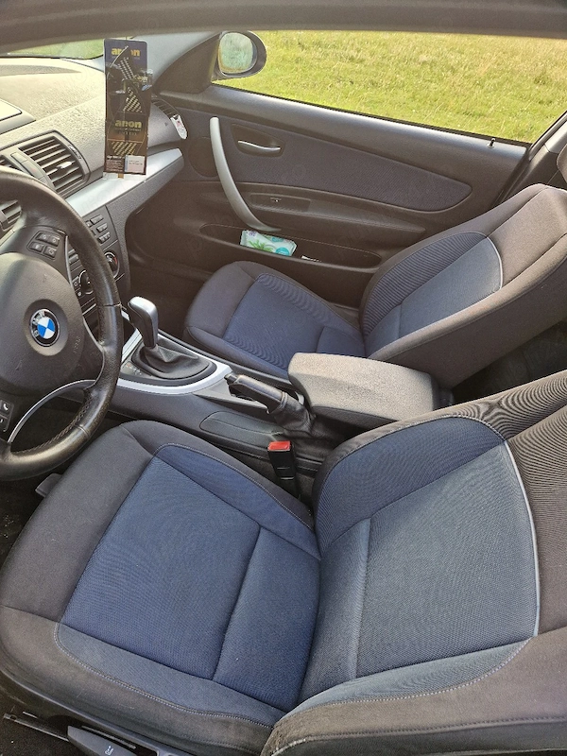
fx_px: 502
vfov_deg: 73.9
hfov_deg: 58.9
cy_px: 378
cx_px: 284
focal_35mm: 23
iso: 50
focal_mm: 5.4
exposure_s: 1/182
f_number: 1.8
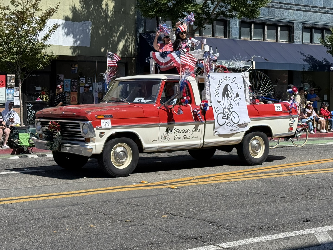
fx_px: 654
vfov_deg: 21.6
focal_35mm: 68
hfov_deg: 28.6
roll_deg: -0.4
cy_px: 104
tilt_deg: -1.8
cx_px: 159
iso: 64
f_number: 1.78
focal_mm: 6.76
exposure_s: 1/3891
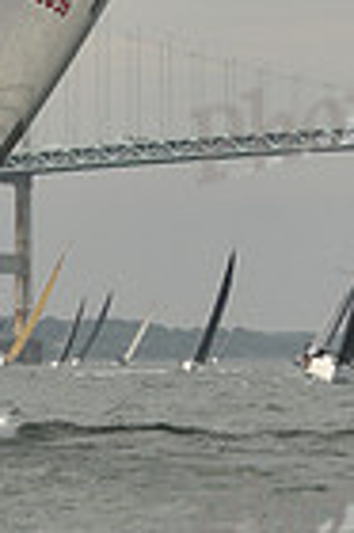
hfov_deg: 4.7
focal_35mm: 291
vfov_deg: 7.0
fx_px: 4303
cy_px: -57
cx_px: -6
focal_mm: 70
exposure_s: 1/640
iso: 250
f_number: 6.3
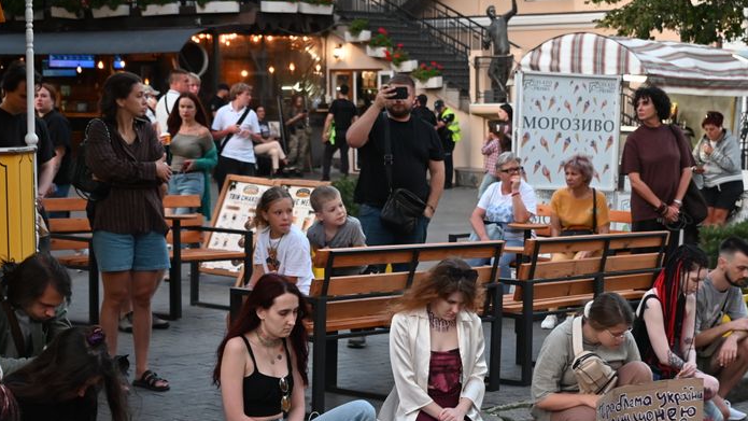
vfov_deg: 14.5
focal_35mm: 83
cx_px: 477
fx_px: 1646
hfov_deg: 25.5
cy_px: 335
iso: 1100
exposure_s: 1/125
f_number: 4.5
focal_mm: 55
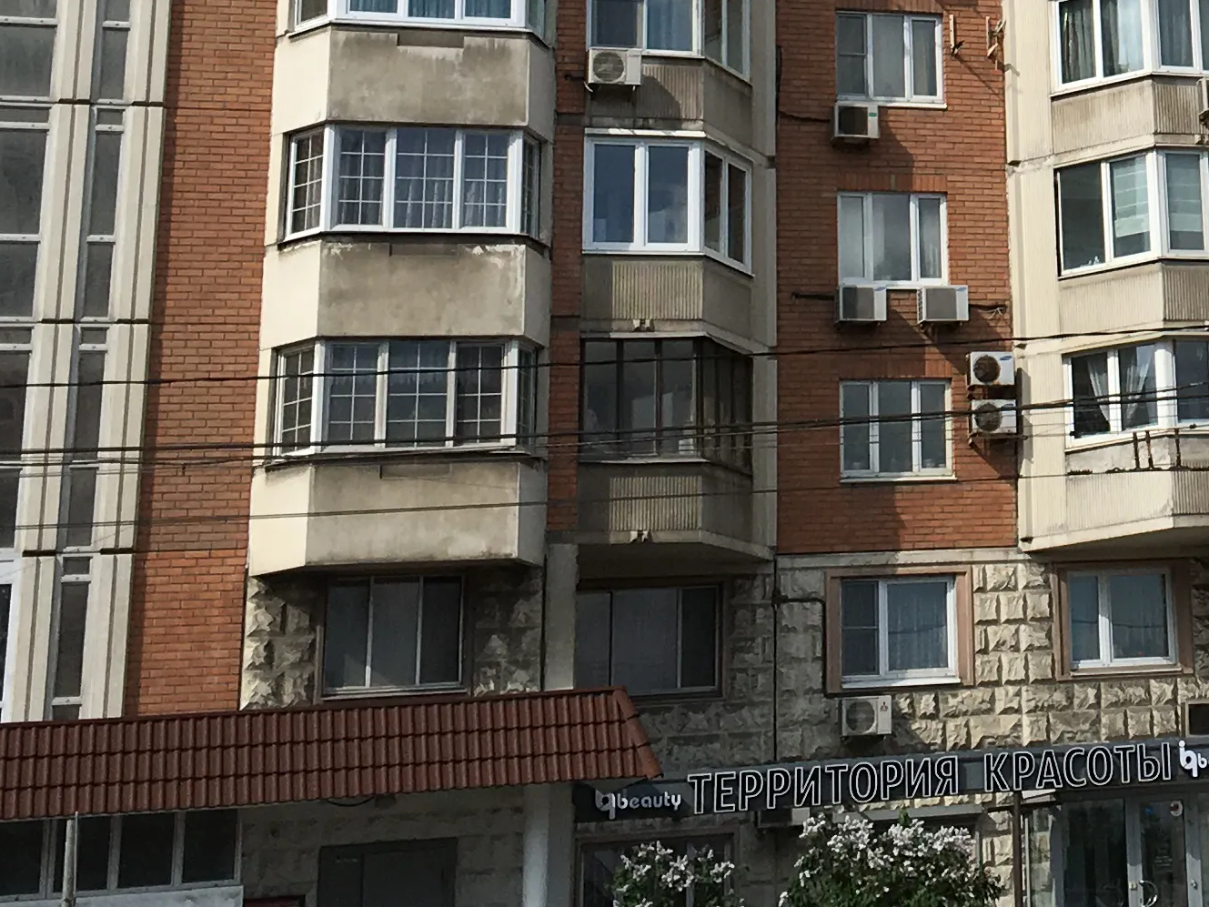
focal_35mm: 88
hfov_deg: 20.6
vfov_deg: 16.1
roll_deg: +4.2
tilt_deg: +22.3
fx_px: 3074
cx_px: 1512
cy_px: -216
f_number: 2.2
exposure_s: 1/2564
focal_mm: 4.15
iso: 25
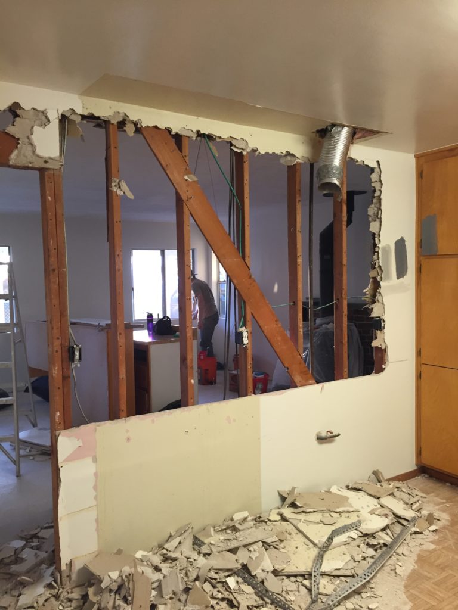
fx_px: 512
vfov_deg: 61.7
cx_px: 229
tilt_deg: -2.5
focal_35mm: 29
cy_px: 305
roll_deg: +1.0
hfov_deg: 48.2
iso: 100
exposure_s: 1/30
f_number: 2.2
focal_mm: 4.15
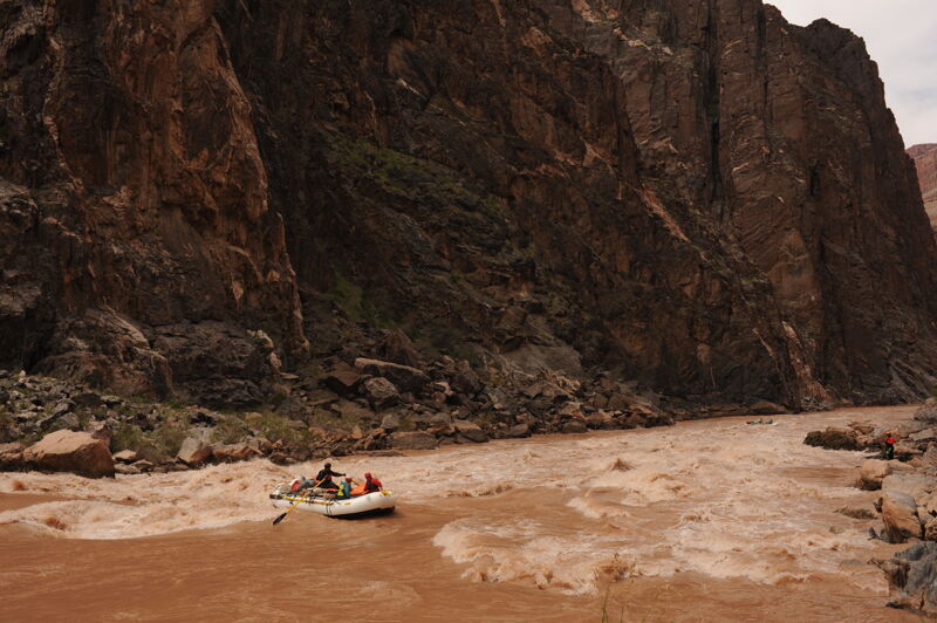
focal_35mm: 35
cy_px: 312
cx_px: 468
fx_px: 910
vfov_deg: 37.8
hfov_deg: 54.5
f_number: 9
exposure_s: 1/500
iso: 200
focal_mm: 35
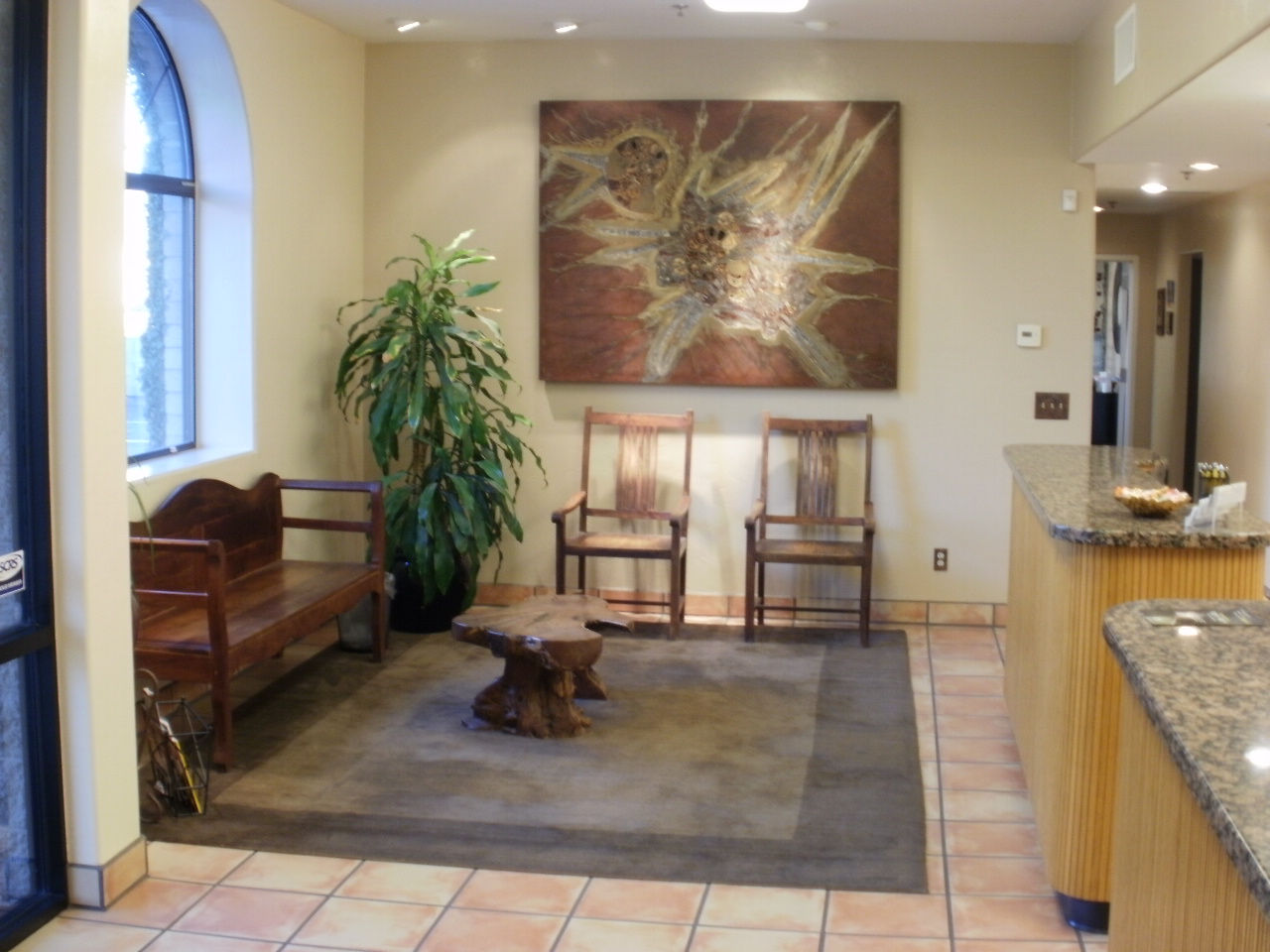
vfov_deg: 32.9
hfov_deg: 42.9
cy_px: 476
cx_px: 635
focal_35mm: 44
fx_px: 1614
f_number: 4
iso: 125
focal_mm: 7.7
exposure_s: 1/8
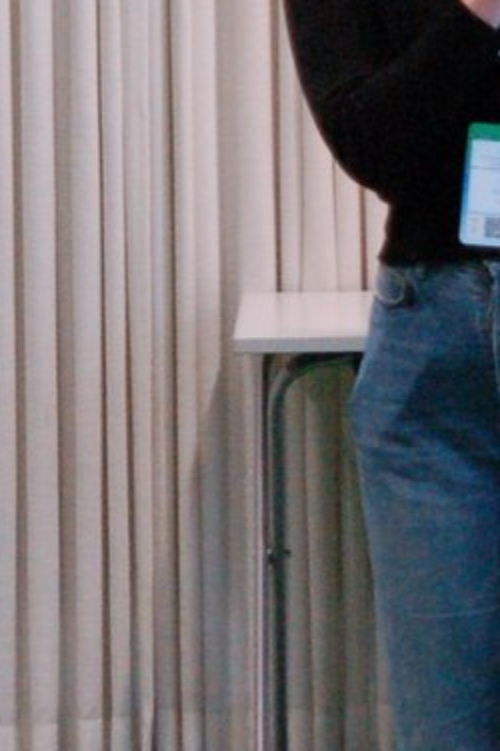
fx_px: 8327
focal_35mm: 399
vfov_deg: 5.2
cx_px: 710
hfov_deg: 3.4
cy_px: -64
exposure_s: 1/125
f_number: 3.2
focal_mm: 50
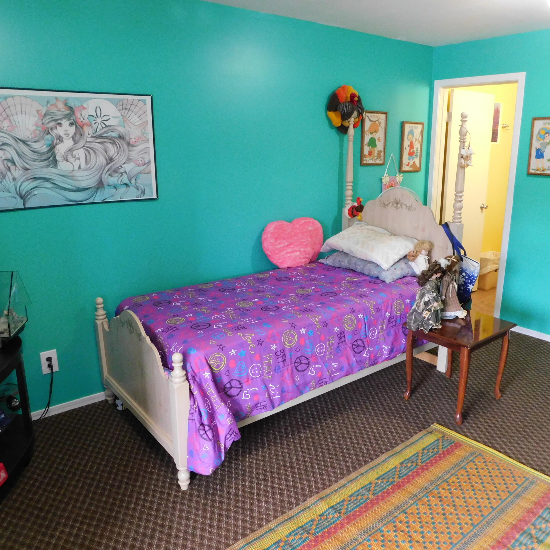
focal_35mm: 28
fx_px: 503
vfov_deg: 57.3
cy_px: 271
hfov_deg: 57.3
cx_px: 289
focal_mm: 4
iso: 400
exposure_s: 1/25
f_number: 3
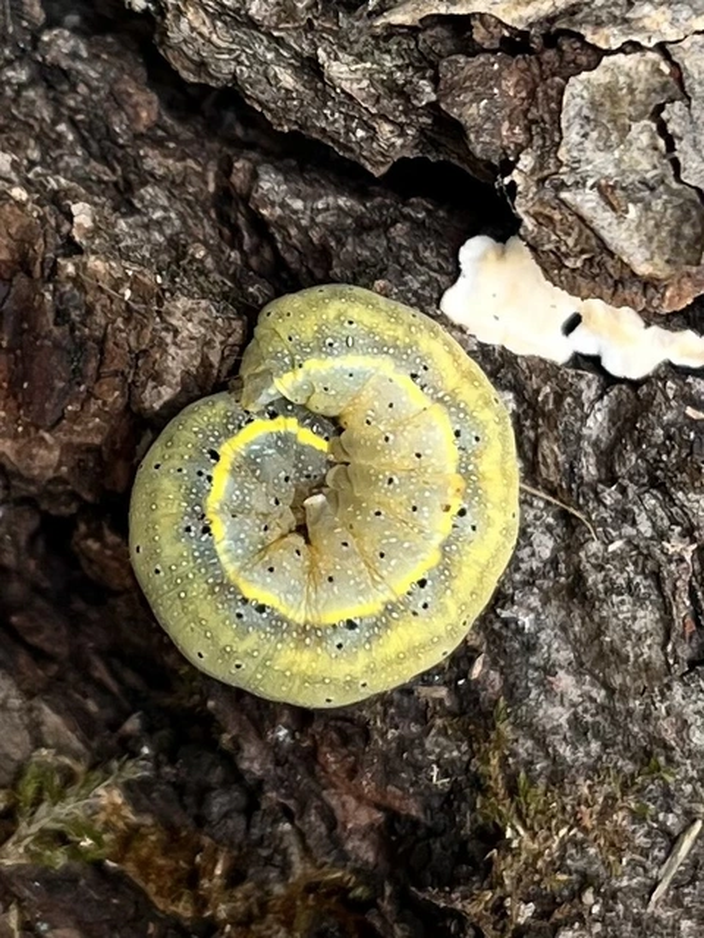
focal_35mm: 26
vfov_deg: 67.3
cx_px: 352
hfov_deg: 53.1
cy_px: 469
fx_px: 705
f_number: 1.6
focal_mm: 5.1
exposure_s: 1/181
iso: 40
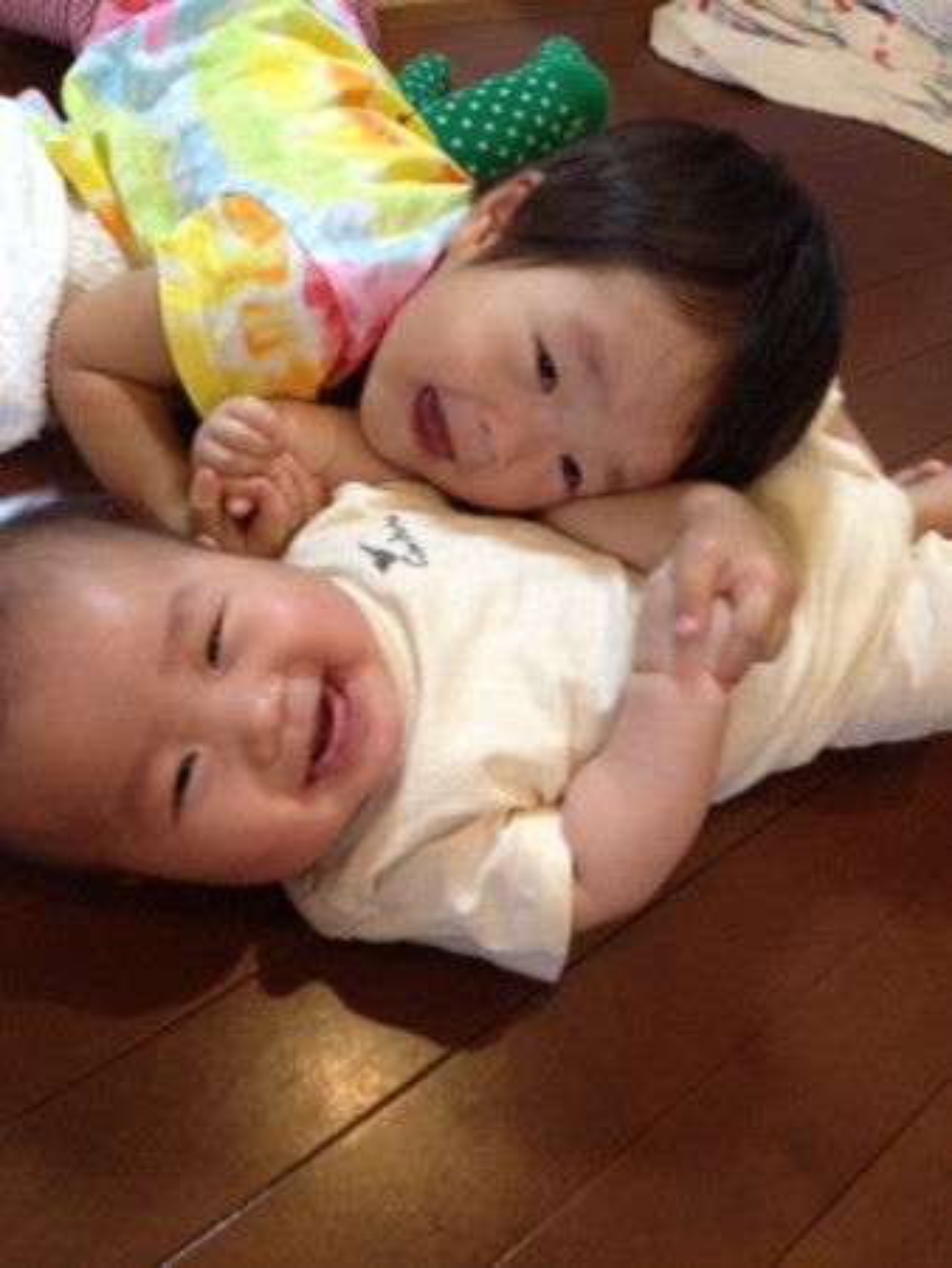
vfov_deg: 52.6
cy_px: 634
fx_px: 1282
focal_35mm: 35
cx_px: 476
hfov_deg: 40.7
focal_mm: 4.28
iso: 320
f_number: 2.4
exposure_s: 1/20
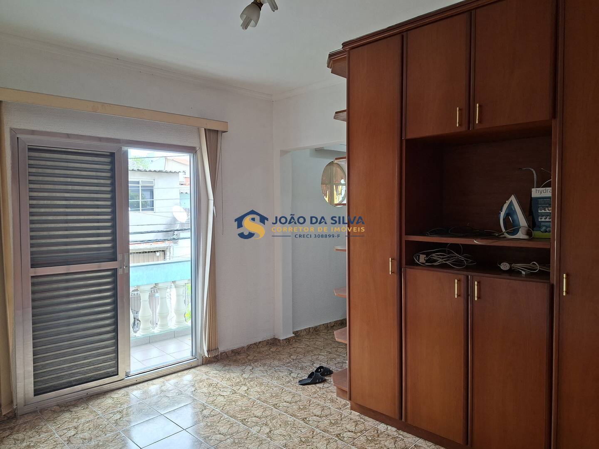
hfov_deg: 73.9
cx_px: 300
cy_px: 224
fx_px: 398
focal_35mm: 23
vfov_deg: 58.9
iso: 80
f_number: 1.8
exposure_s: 1/120
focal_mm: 5.54
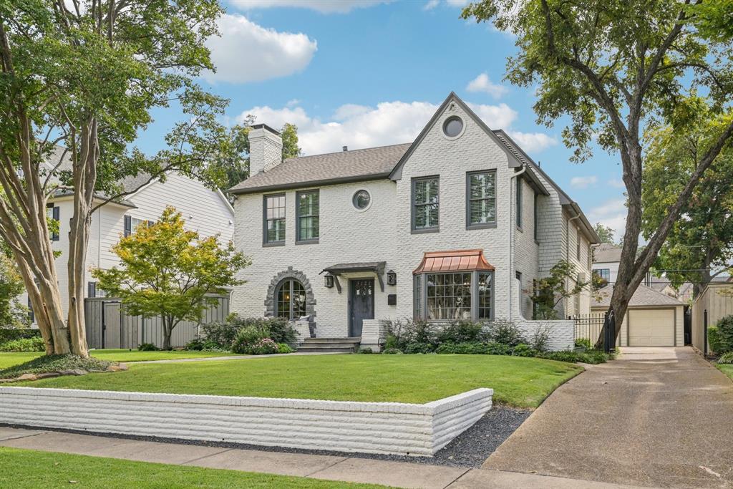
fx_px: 611
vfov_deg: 43.6
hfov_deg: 61.9
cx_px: 366
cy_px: 244
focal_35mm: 30
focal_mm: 30
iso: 400
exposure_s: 1/800
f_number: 8
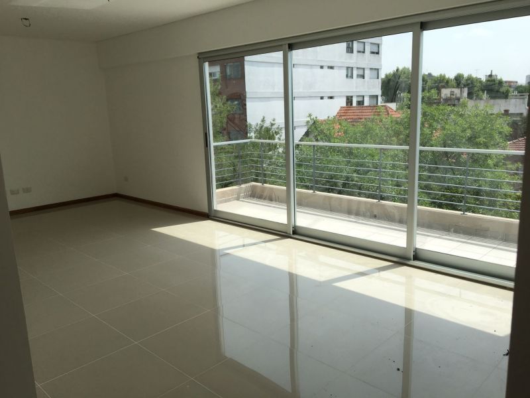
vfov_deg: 48.2
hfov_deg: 61.7
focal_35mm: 29
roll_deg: +1.9
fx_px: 444
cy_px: 199
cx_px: 265
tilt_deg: -11.2
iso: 25
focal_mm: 4.15
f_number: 2.2
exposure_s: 1/1241
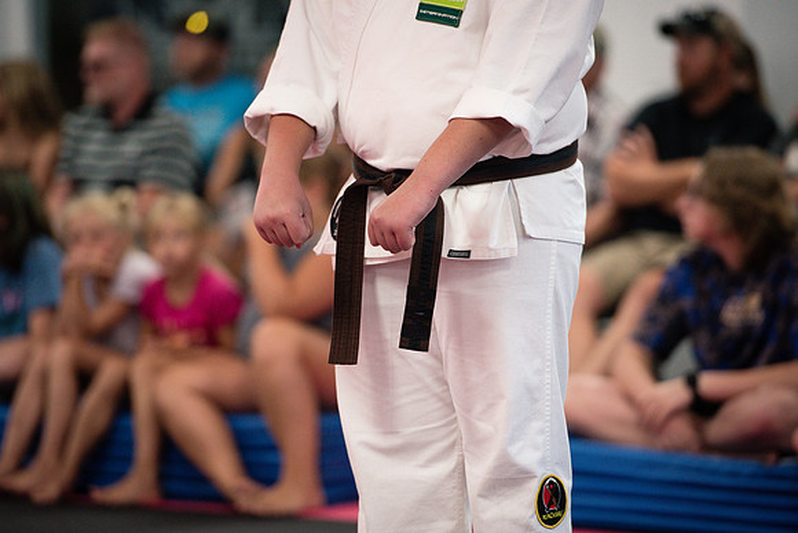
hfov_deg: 10.3
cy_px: 266
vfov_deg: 6.9
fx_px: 4434
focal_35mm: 200
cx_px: 399
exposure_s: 1/400
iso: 1600
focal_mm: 200
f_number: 3.5
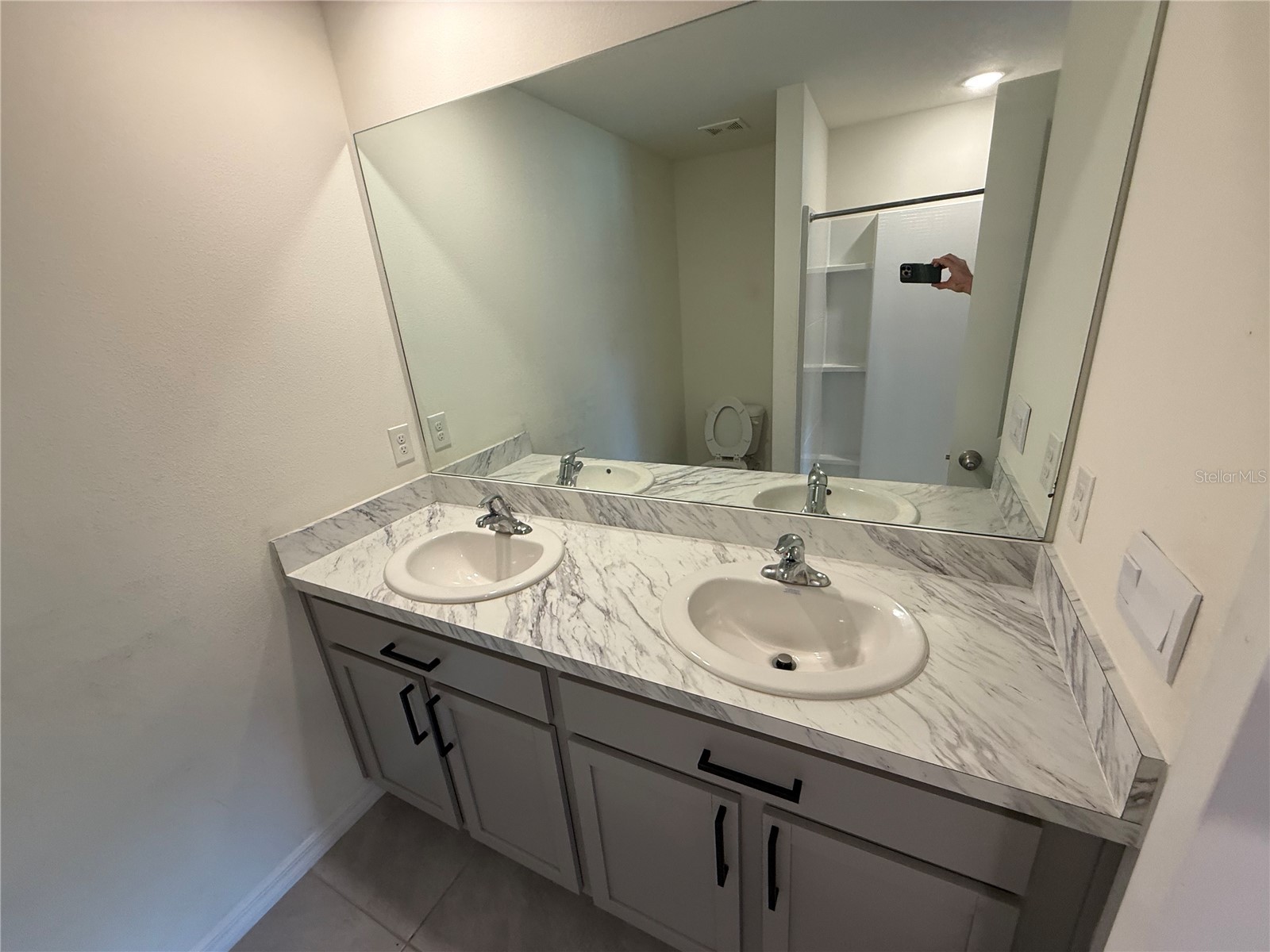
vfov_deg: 85.7
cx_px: 635
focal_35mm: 14
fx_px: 514
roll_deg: +4.6
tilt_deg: -18.9
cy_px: 476
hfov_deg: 102.1
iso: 160
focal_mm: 2.22
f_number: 2.2
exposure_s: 1/120
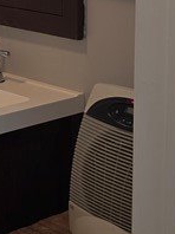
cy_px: 18
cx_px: 21
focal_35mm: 119
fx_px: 804
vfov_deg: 16.3
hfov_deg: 12.3
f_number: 1.7
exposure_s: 1/60
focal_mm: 6.25
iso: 32
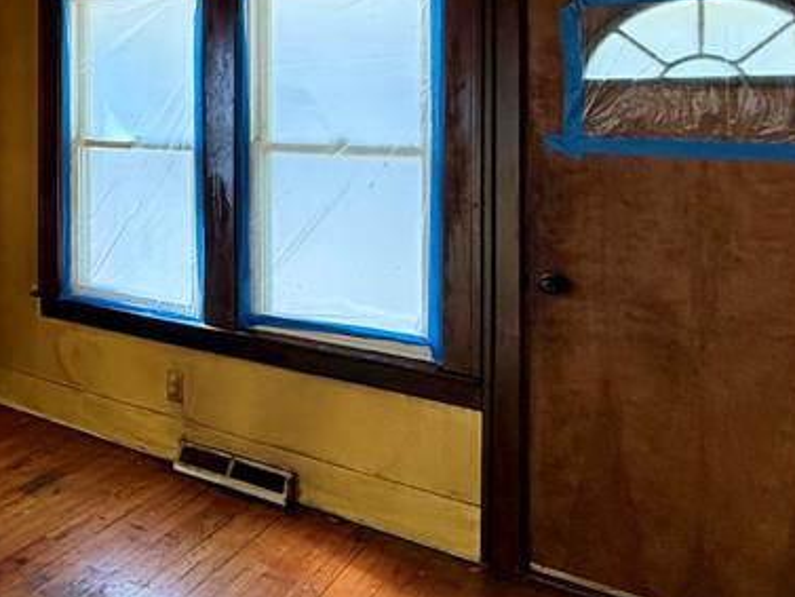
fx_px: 873
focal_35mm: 38
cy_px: 110
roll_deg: -0.4
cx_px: -89
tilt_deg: +0.0
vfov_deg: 36.3
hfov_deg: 39.6
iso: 160
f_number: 2.2
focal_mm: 2.22
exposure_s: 1/99
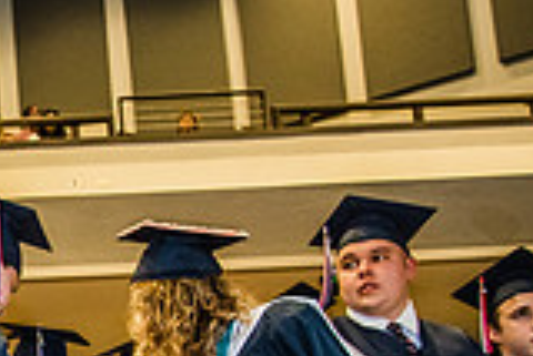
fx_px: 1289
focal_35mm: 87
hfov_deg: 20.4
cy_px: 428
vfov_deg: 15.2
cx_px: -240
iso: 800
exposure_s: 1/100
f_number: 4.5
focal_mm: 24
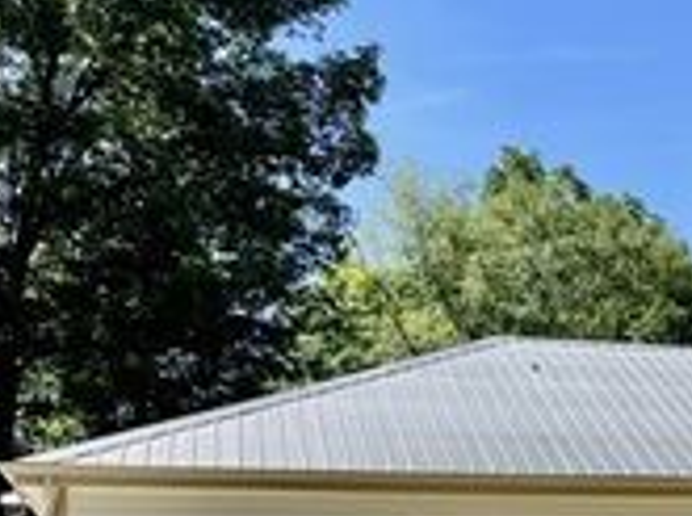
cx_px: 969
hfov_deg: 21.6
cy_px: 472
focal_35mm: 79
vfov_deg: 18.3
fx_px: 1576
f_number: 1.6
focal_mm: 5.1
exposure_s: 1/2024
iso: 50
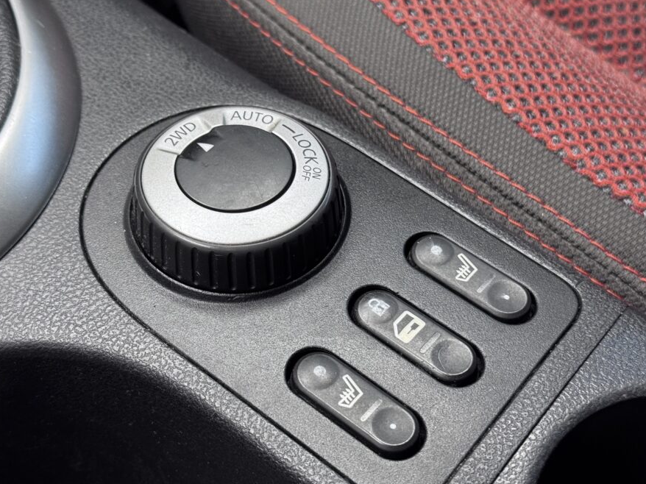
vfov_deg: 26.1
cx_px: 320
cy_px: 255
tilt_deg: -61.8
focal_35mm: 56
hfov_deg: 34.4
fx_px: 1045
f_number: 1.78
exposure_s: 1/50
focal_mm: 6.76
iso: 250
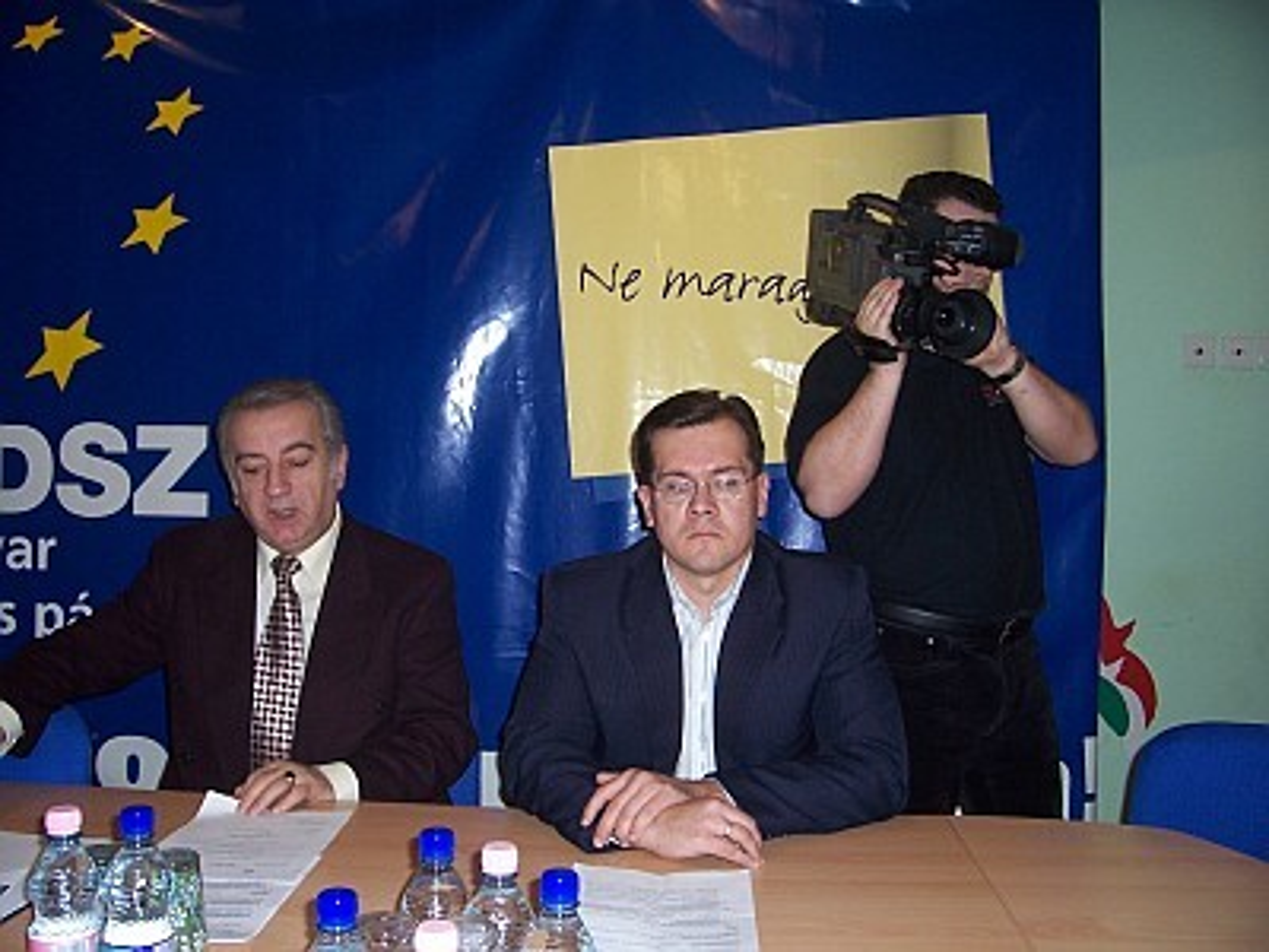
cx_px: 634
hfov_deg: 54.0
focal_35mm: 34
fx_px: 1246
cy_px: 476
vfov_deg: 41.8
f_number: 2.7
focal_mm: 5.6
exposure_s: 1/60
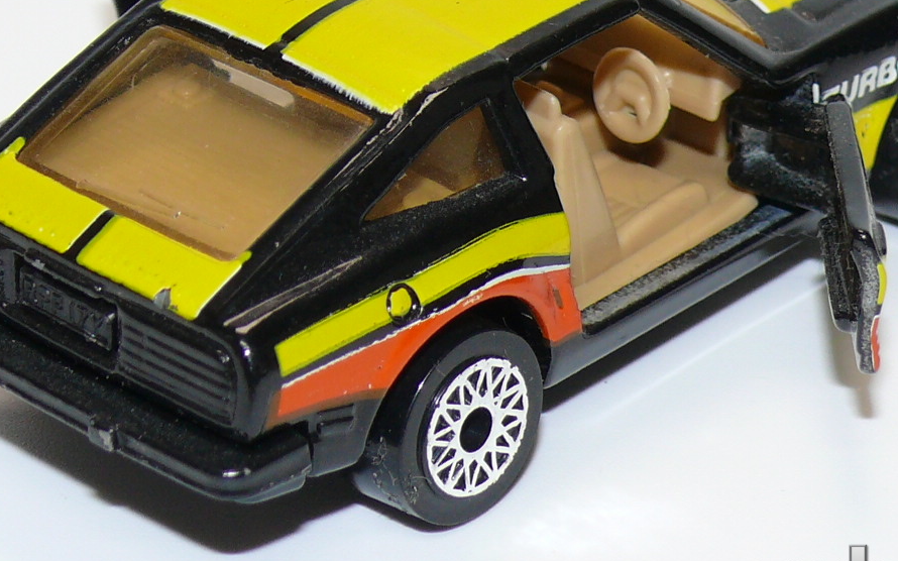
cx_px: 521
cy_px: 74
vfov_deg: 7.2
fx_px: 4429
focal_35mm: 181
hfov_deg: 11.6
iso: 100
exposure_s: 1/30
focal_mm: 13
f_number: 4
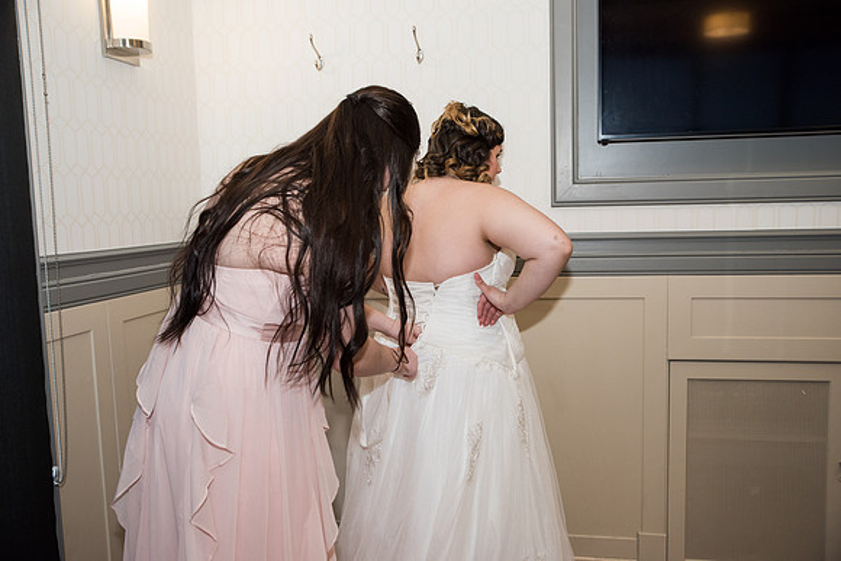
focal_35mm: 32
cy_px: 280
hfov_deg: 58.7
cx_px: 420
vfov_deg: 41.1
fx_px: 748
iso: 320
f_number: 3.2
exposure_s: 1/160
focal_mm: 32
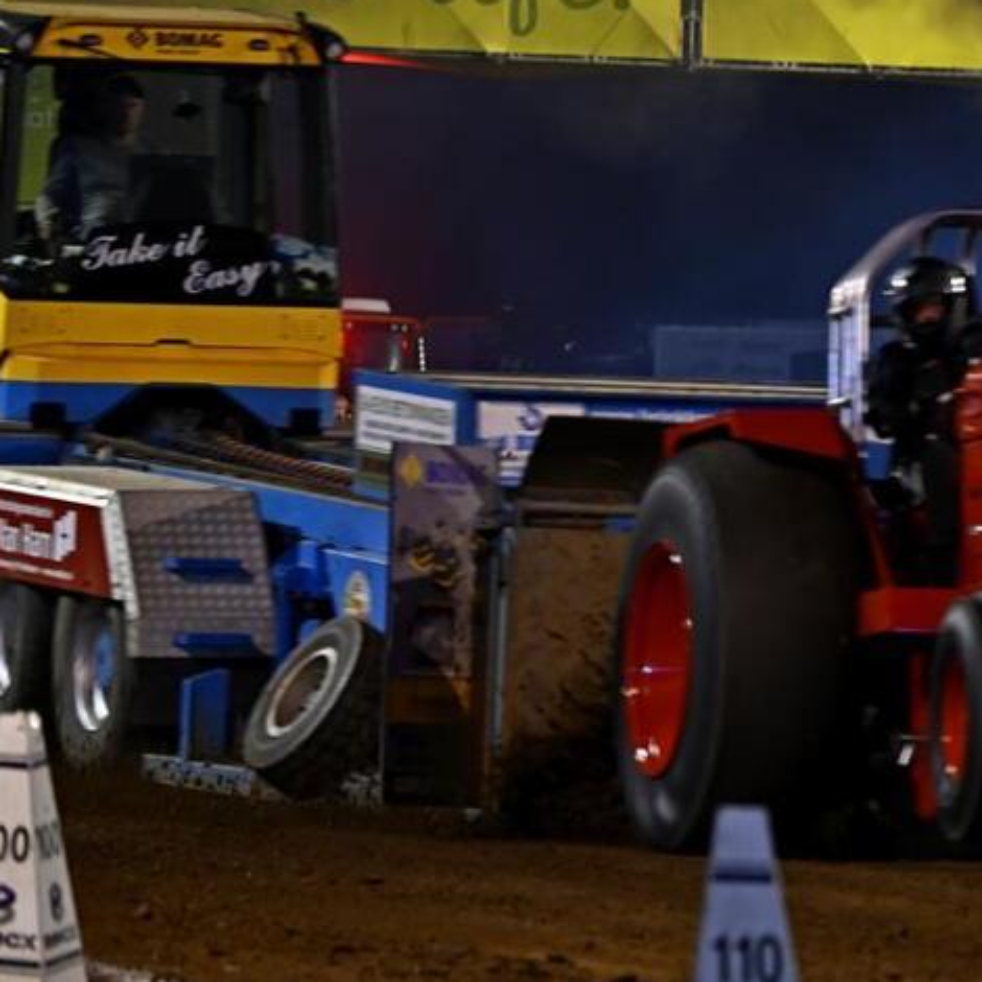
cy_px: 444
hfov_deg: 4.3
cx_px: 819
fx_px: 13223
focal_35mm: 412
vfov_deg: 4.3
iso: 1250
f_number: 5
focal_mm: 230
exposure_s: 1/80
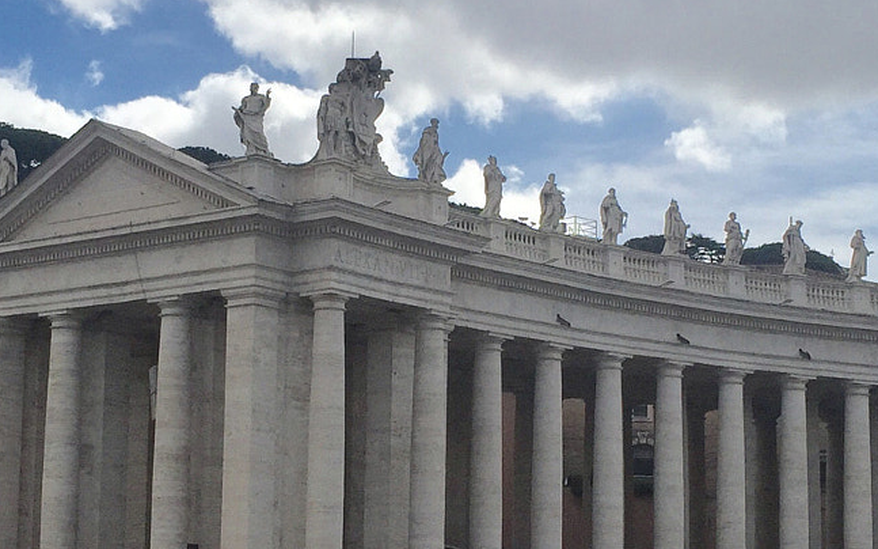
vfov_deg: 17.1
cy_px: 397
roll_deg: -2.2
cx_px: 396
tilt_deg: +5.7
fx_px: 1818
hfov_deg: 27.1
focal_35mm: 76
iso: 32
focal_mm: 4.15
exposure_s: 1/4950
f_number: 2.2
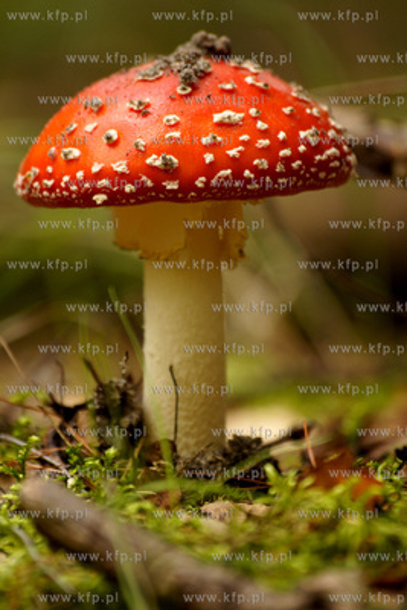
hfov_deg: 4.6
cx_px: 204
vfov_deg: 6.9
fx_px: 5083
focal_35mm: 300
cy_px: 305
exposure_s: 1/80
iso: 400
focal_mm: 200
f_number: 5
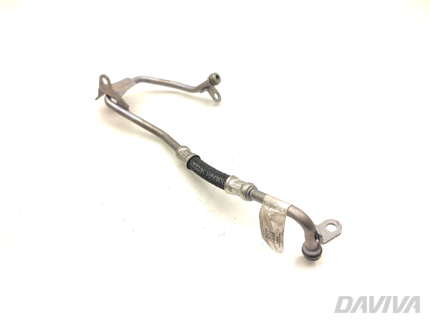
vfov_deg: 56.8
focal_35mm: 24
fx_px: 298
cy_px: 162
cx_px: 215
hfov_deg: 71.6
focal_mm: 5.89
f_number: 1.89
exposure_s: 1/80
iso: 100
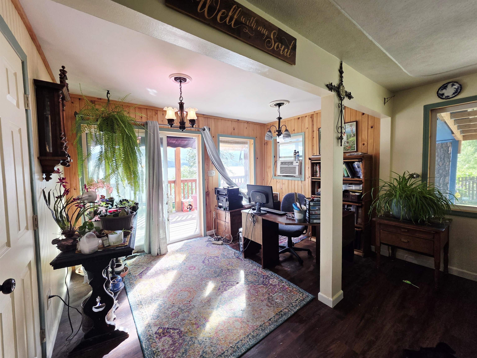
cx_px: 238
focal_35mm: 13
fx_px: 179
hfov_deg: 106.2
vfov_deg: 89.9
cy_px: 179
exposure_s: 1/120
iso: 50
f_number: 1.9
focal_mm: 2.2
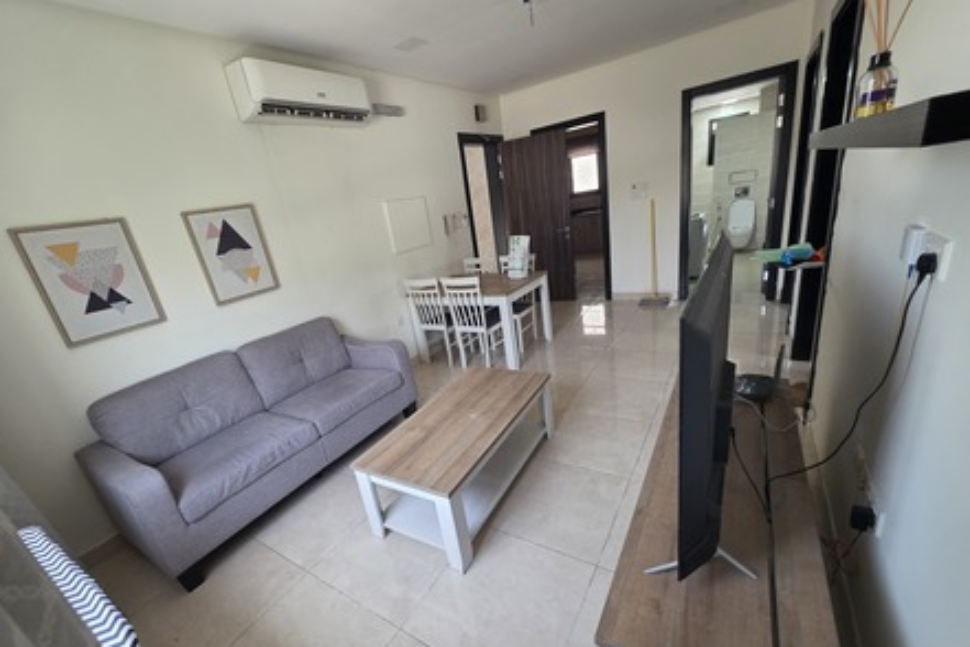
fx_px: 377
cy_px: 340
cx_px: 470
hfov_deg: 104.2
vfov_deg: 81.1
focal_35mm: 14
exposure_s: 1/50
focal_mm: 2.2
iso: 200
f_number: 1.9
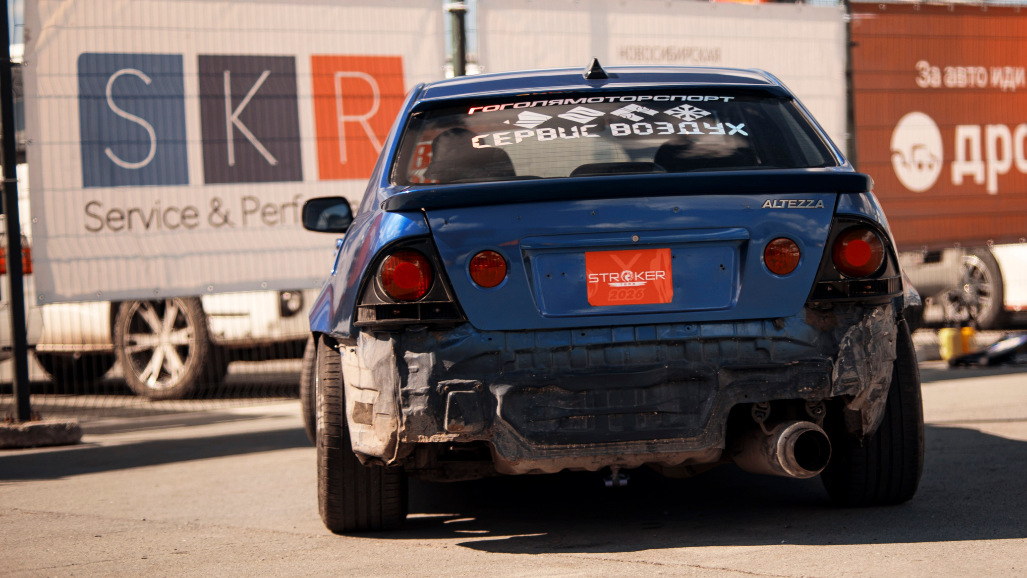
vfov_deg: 11.0
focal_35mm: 110
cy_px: 258
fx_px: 2996
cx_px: 623
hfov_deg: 19.4
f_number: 1.8
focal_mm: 85
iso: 200
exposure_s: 1/125
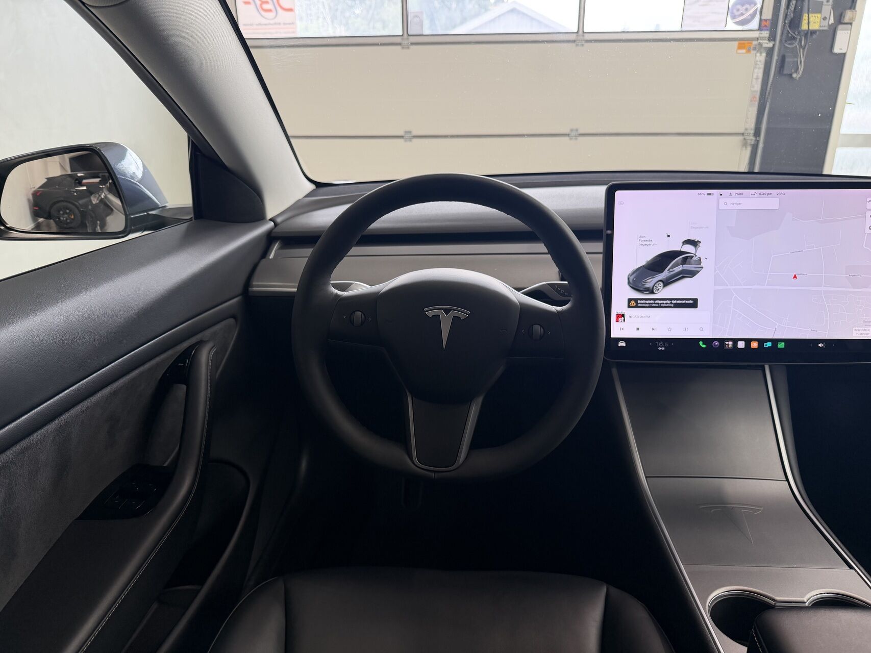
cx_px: 436
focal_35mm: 24
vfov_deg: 56.8
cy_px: 326
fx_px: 604
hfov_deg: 71.6
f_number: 1.78
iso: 160
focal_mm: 6.76
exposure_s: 1/50
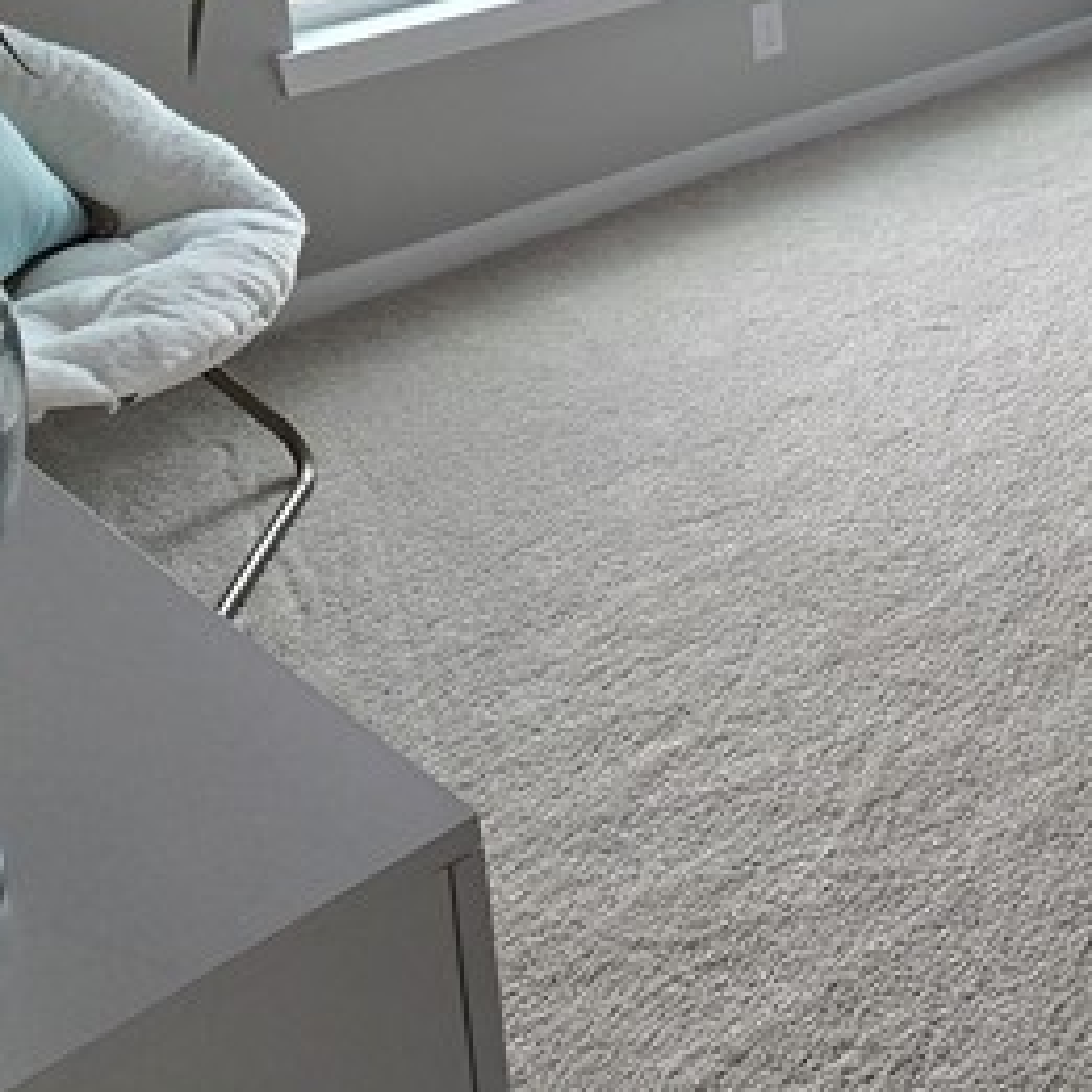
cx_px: 1305
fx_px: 1606
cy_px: -126
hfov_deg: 31.5
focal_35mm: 45
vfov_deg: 32.7
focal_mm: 2.2
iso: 50
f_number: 2.2
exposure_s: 1/156
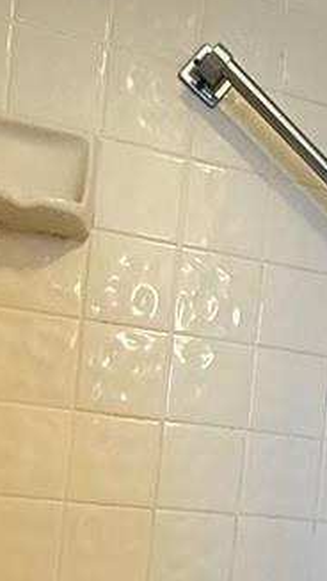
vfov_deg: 35.7
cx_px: 279
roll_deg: -6.7
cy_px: 483
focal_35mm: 56
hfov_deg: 21.1
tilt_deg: +0.2
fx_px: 863
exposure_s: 1/60
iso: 320
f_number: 2.2
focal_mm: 2.22
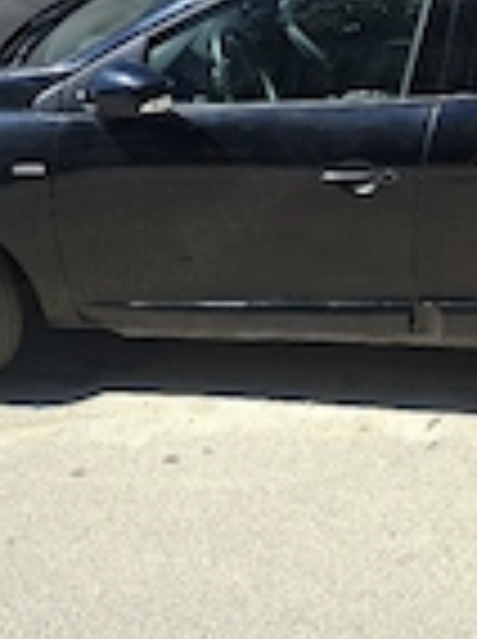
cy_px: 202
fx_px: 1198
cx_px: 410
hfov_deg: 22.1
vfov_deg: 29.6
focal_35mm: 65
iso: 50
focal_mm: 5.54
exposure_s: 1/1111
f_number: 1.8
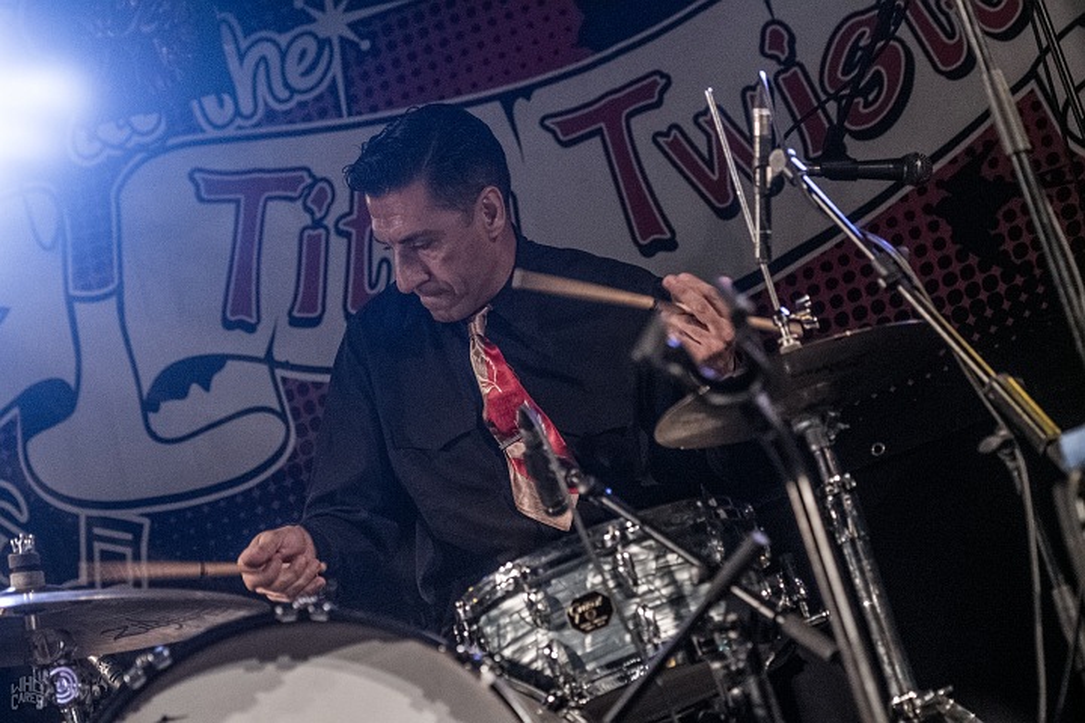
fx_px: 3888
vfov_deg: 10.6
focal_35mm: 129
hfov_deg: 15.9
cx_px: 542
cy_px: 362
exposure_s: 1/160
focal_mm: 86
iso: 1600
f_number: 2.8
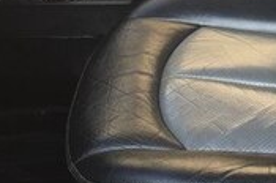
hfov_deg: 17.6
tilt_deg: -22.3
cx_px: 260
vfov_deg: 11.4
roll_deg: +3.0
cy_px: -111
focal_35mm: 114
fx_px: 872
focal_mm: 4.15
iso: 32
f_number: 2.2
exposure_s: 1/110
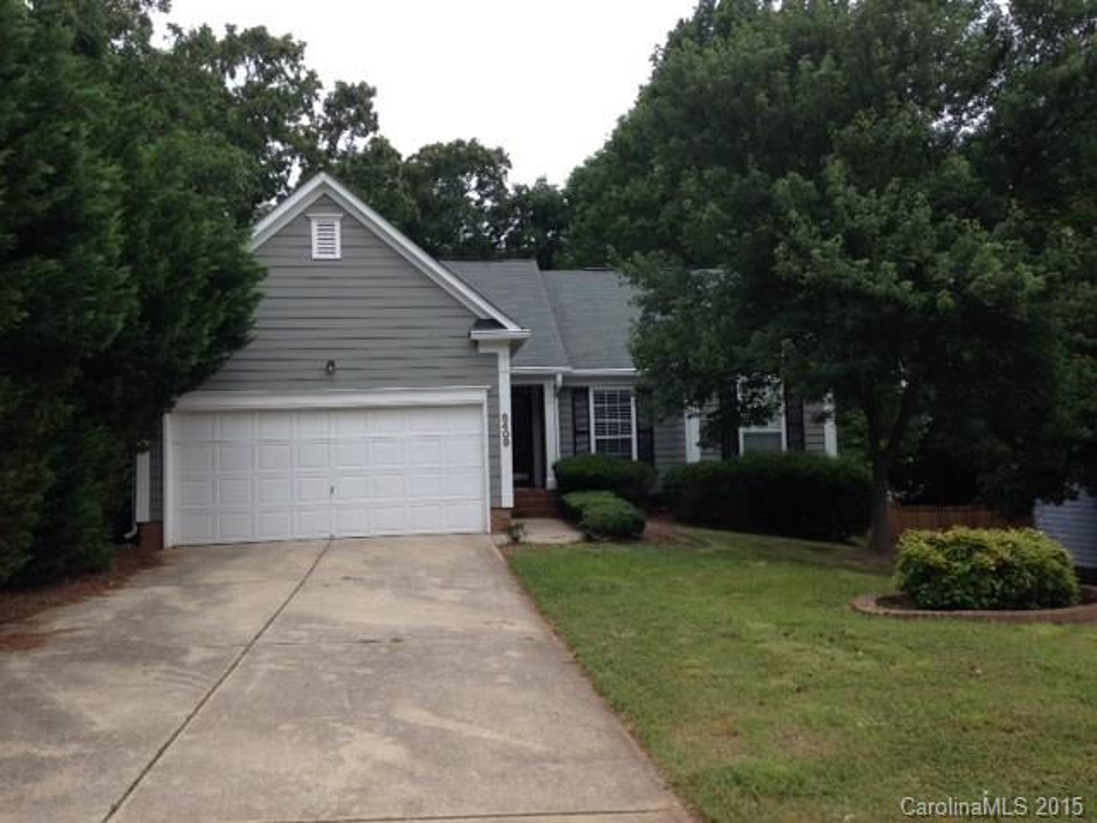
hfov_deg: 55.4
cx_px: 548
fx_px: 1046
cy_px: 412
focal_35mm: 33
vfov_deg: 42.9
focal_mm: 4.12
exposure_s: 1/1022
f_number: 2.4
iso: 50
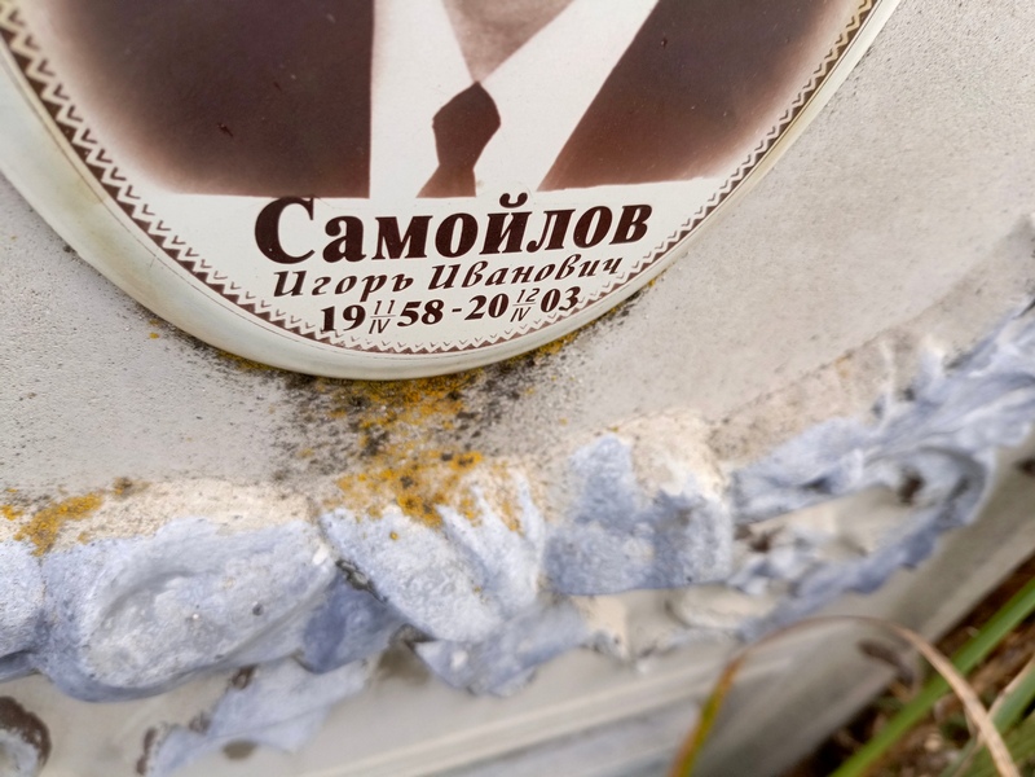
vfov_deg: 54.9
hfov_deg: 69.4
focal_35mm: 25
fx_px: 747
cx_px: 518
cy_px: 388
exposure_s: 1/145
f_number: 1.69
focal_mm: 4.76
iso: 112
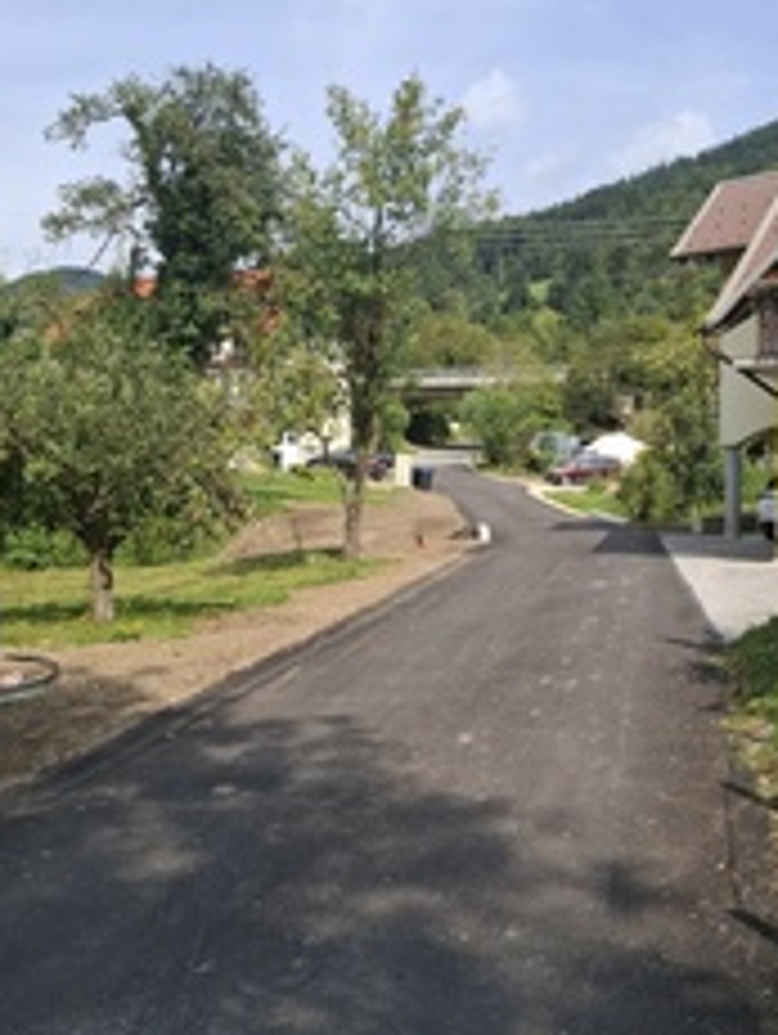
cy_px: 468
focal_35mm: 36
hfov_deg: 39.6
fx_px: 1077
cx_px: 463
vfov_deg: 51.2
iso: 50
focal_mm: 5.54
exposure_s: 1/1253
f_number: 1.8
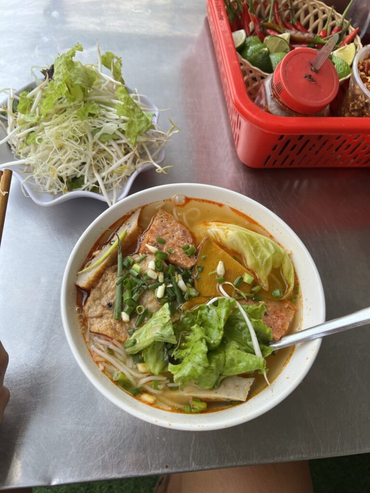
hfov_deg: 53.1
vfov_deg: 67.3
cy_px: 246
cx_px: 185
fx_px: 371
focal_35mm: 26
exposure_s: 1/569
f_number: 1.5
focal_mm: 5.7
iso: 50
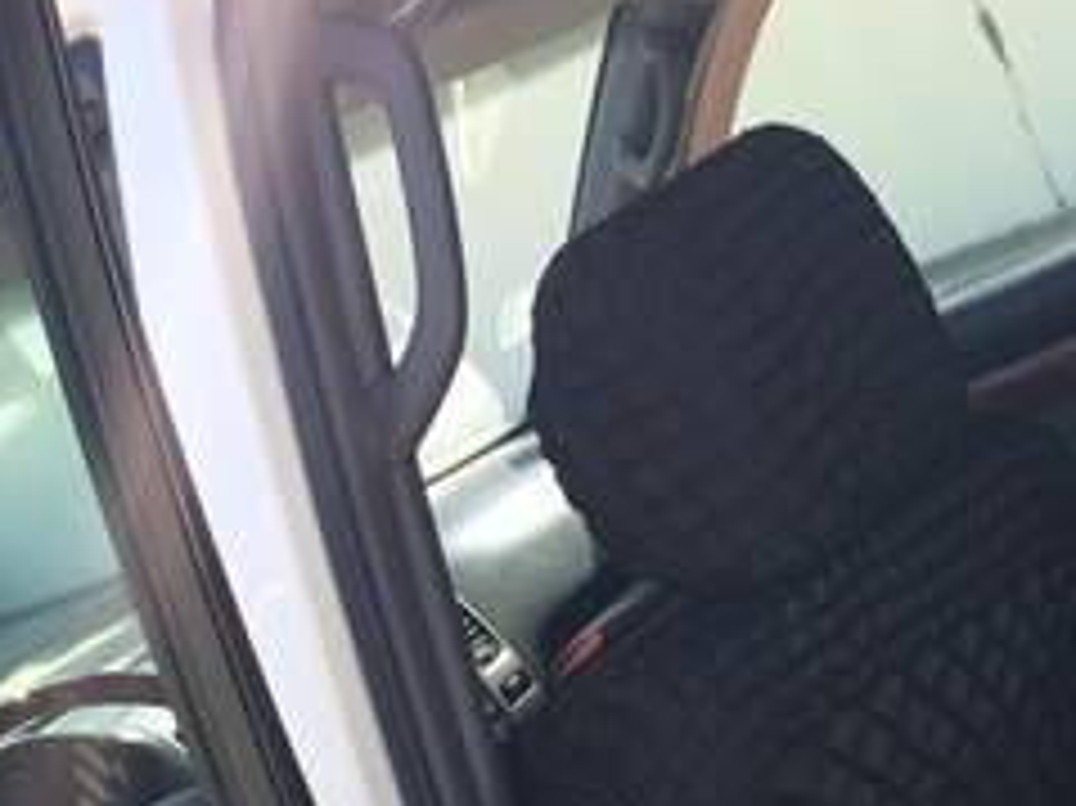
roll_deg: +24.8
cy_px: 925
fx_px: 2485
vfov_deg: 17.7
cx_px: 1013
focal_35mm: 80
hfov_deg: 23.6
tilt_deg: -19.5
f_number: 2.2
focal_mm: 4.15
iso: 32
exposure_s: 1/373
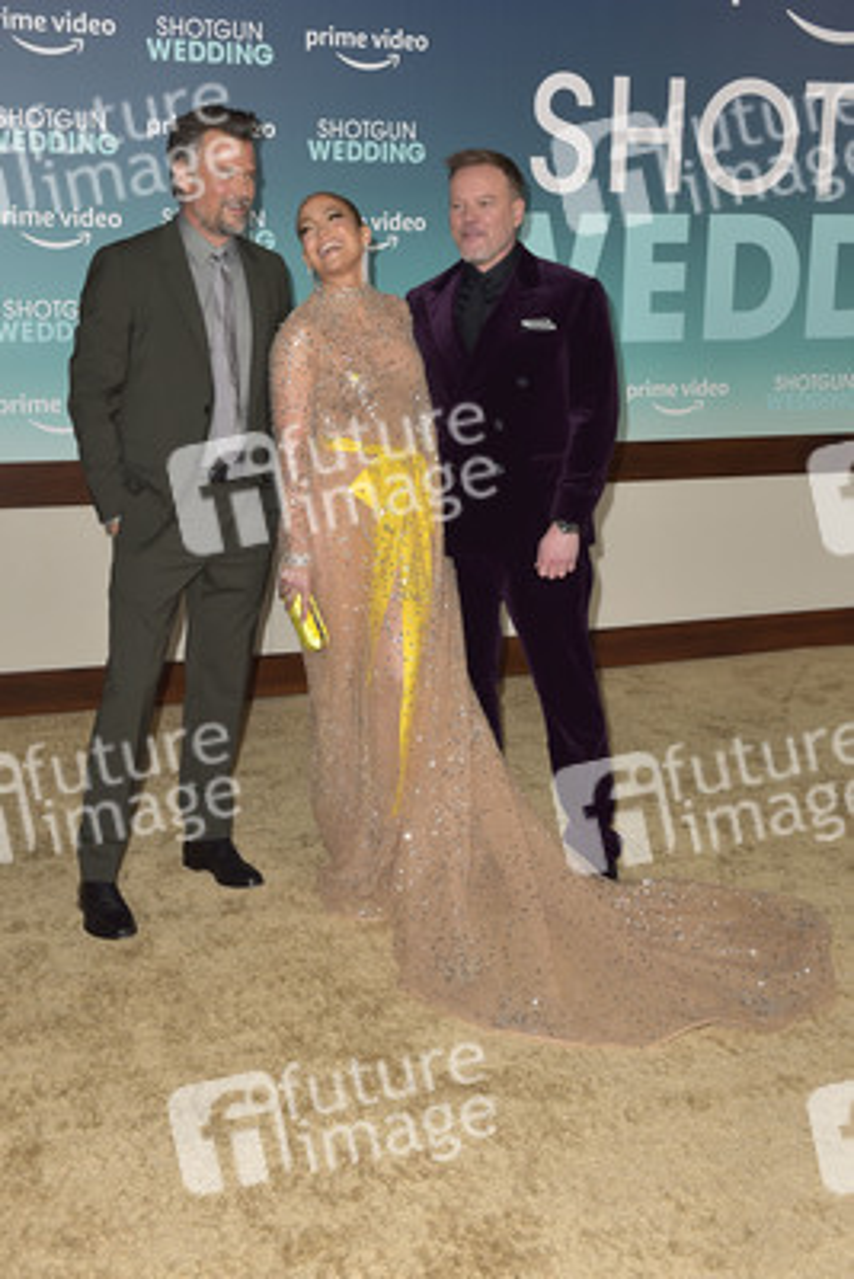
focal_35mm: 42
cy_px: 640
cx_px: 427
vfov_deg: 46.4
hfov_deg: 31.9
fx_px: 1493
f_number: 6.3
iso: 400
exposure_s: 1/250
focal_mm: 42
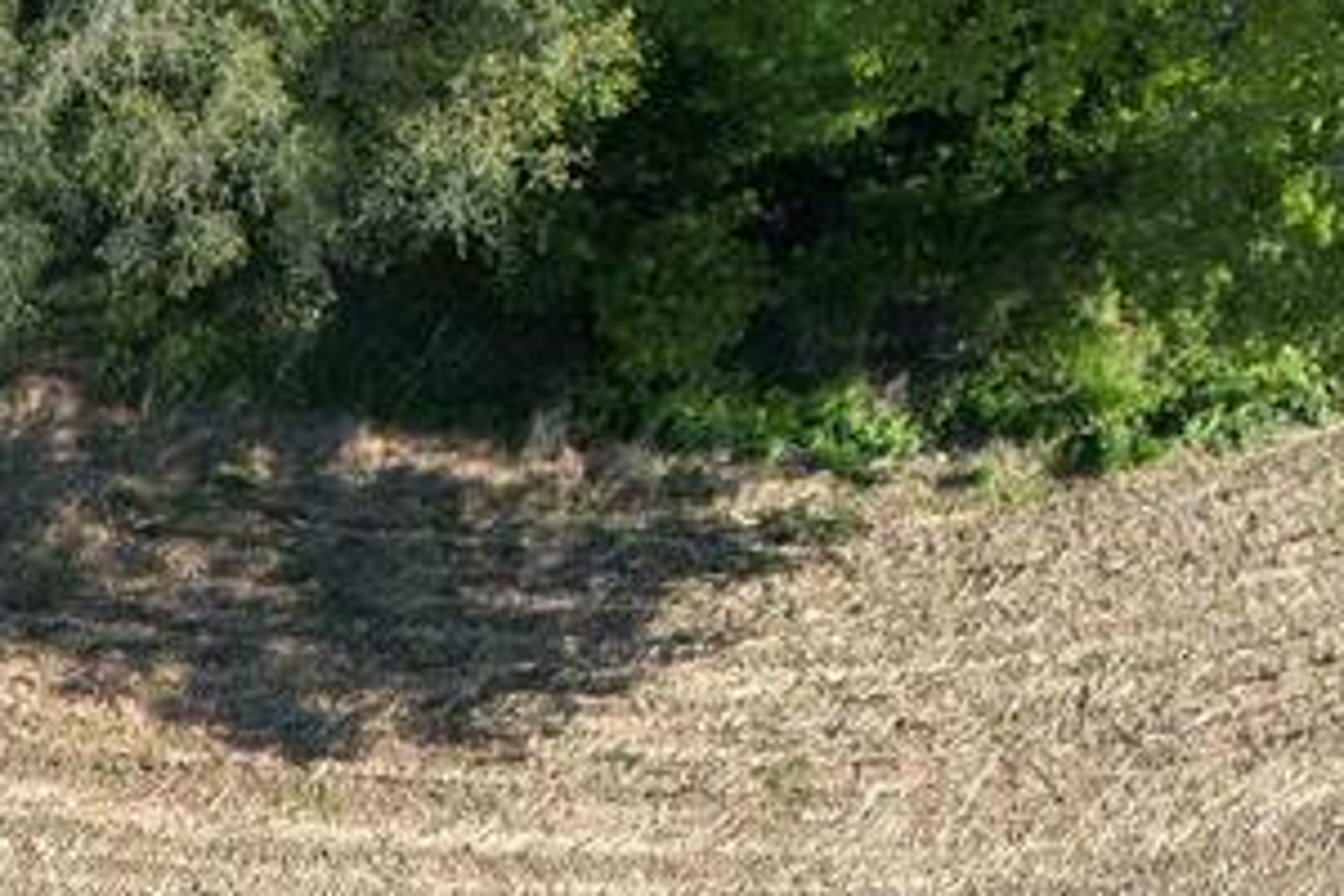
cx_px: -582
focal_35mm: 94
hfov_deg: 19.3
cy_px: 1812
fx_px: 3509
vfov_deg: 12.7
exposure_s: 1/500
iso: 100
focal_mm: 8.38
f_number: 2.8
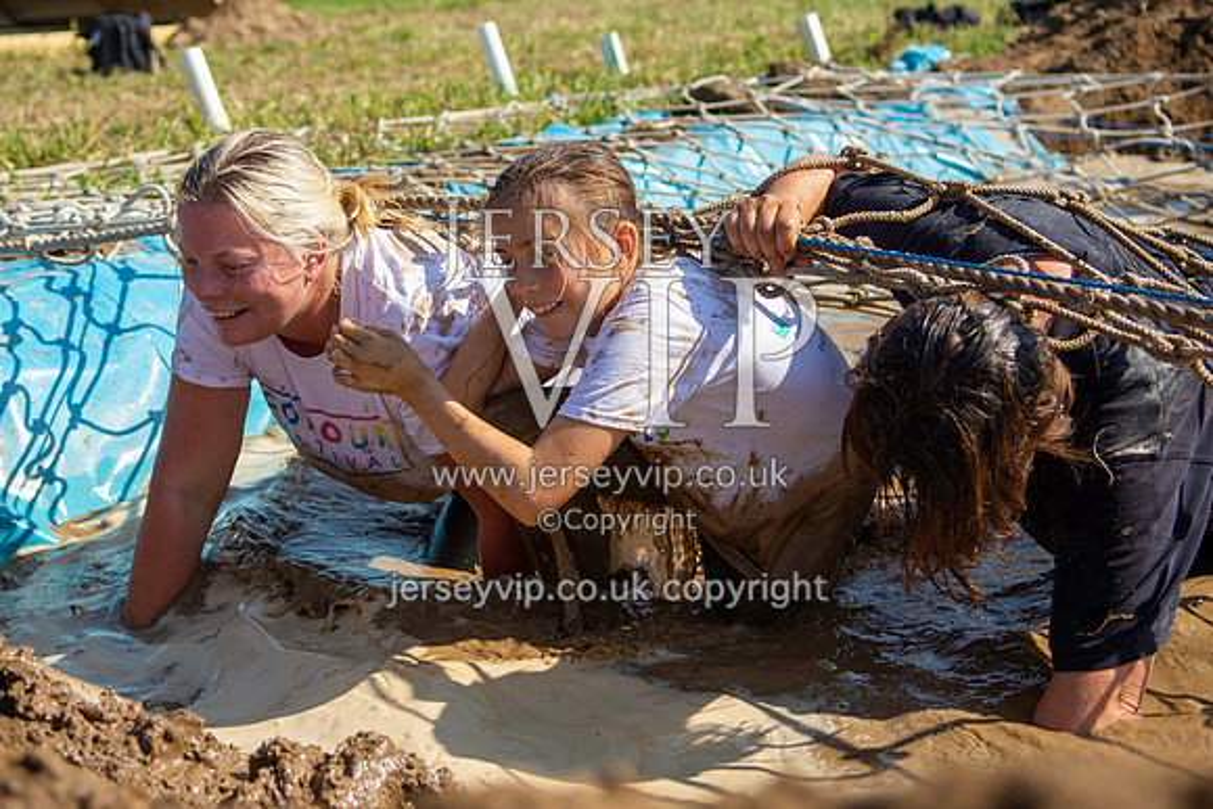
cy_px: 326
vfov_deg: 24.4
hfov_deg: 35.8
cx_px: 489
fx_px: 1871
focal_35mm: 56
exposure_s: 1/1600
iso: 100
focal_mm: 31
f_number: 3.2
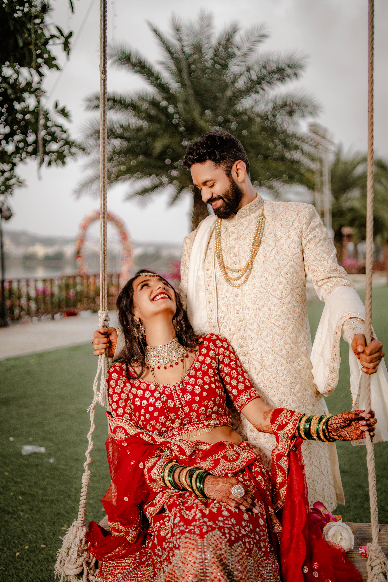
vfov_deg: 54.4
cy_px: 291
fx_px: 566
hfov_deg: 37.9
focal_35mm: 35
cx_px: 194
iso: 200
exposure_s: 1/500
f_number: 1.4
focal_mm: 35
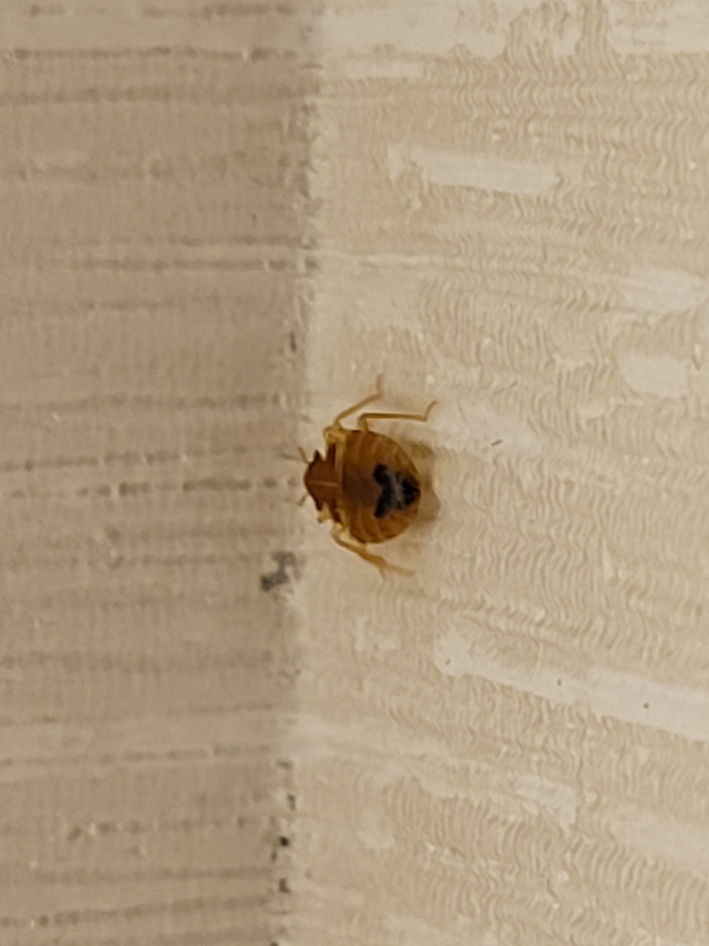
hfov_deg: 53.1
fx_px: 710
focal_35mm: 26
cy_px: 473
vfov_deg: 67.3
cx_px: 354
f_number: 1.8
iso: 64
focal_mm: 5.4
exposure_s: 1/120
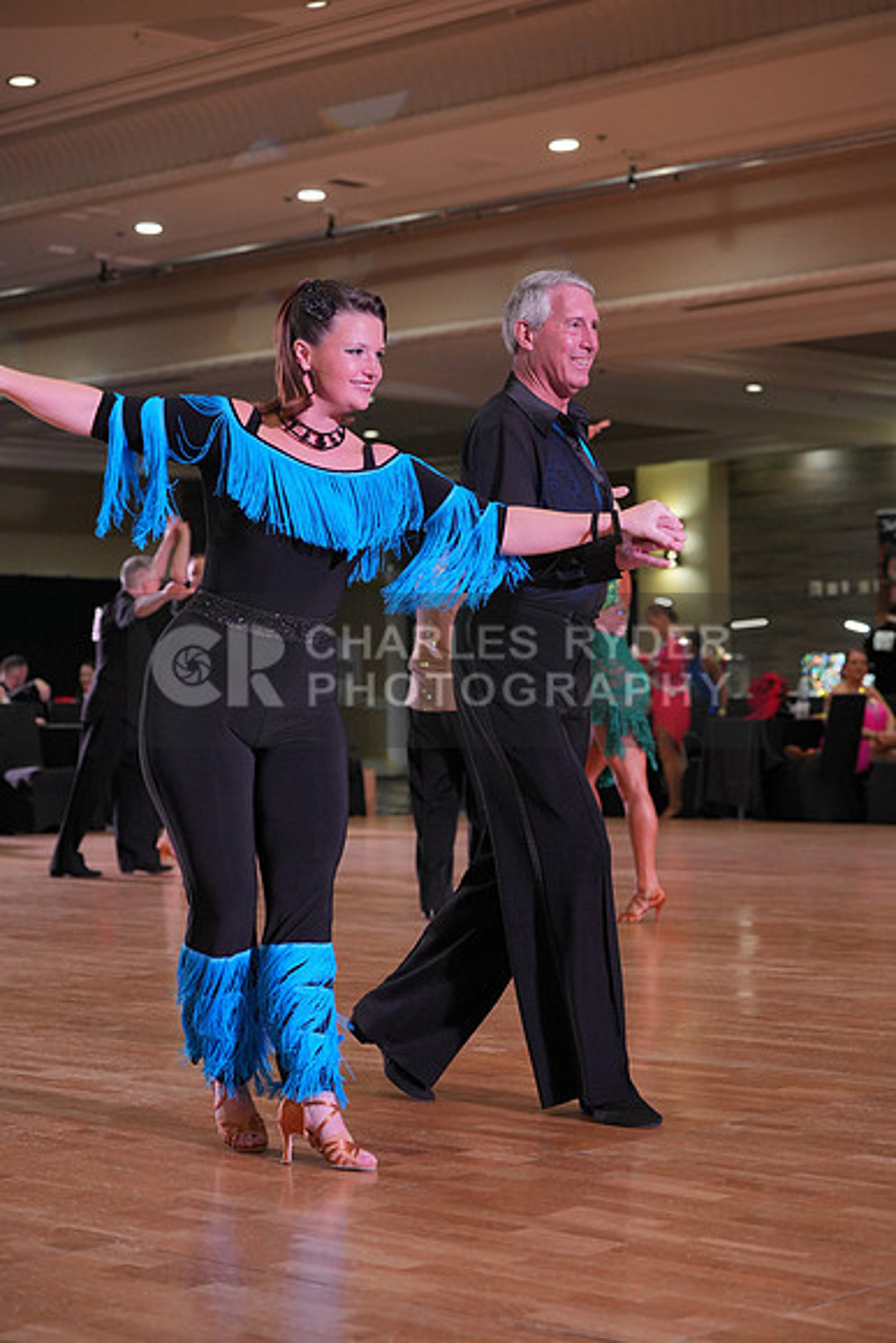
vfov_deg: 28.8
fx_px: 2612
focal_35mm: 70
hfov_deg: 19.5
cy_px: 672
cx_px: 448
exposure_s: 1/500
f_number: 4
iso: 1600
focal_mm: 70
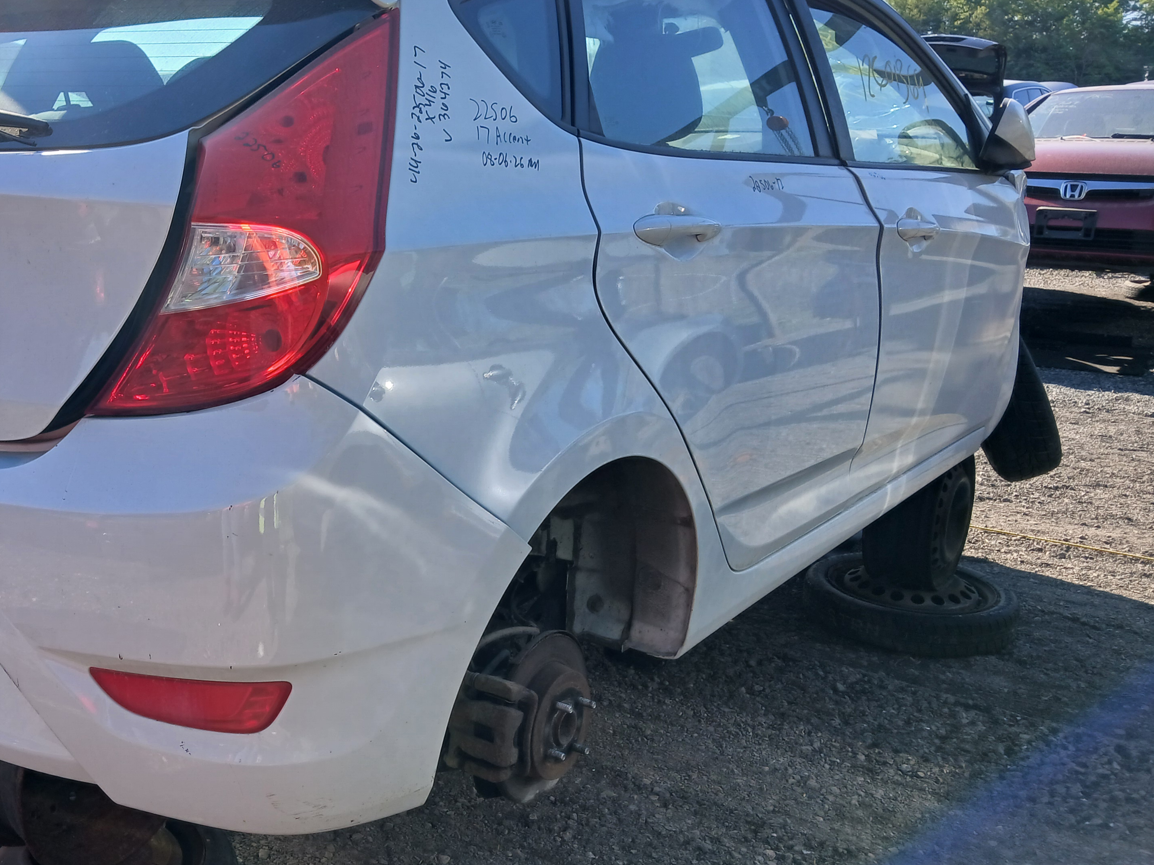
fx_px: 1233
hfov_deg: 48.9
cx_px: 342
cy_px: 440
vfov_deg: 38.7
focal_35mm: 37
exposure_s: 1/230
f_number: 1.8
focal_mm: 3.98
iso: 20
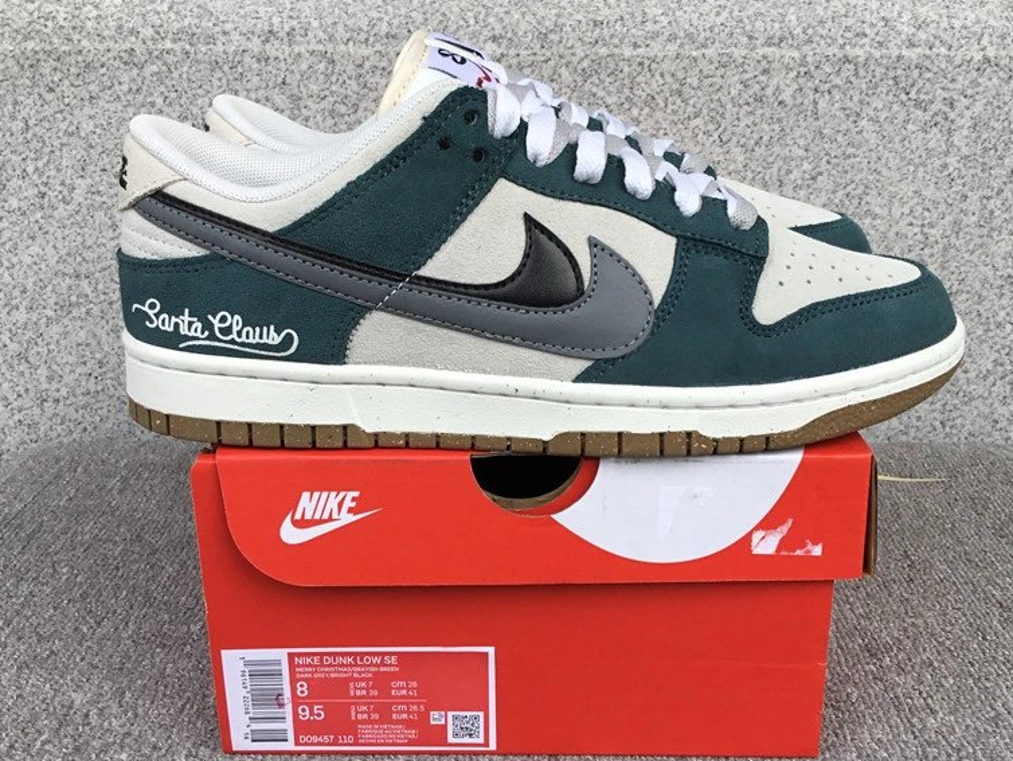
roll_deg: -0.1
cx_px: 544
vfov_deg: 38.7
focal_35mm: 37
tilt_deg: -18.0
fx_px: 1083
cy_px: 385
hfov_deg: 50.1
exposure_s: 1/245
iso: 25
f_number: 2.4
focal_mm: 3.3
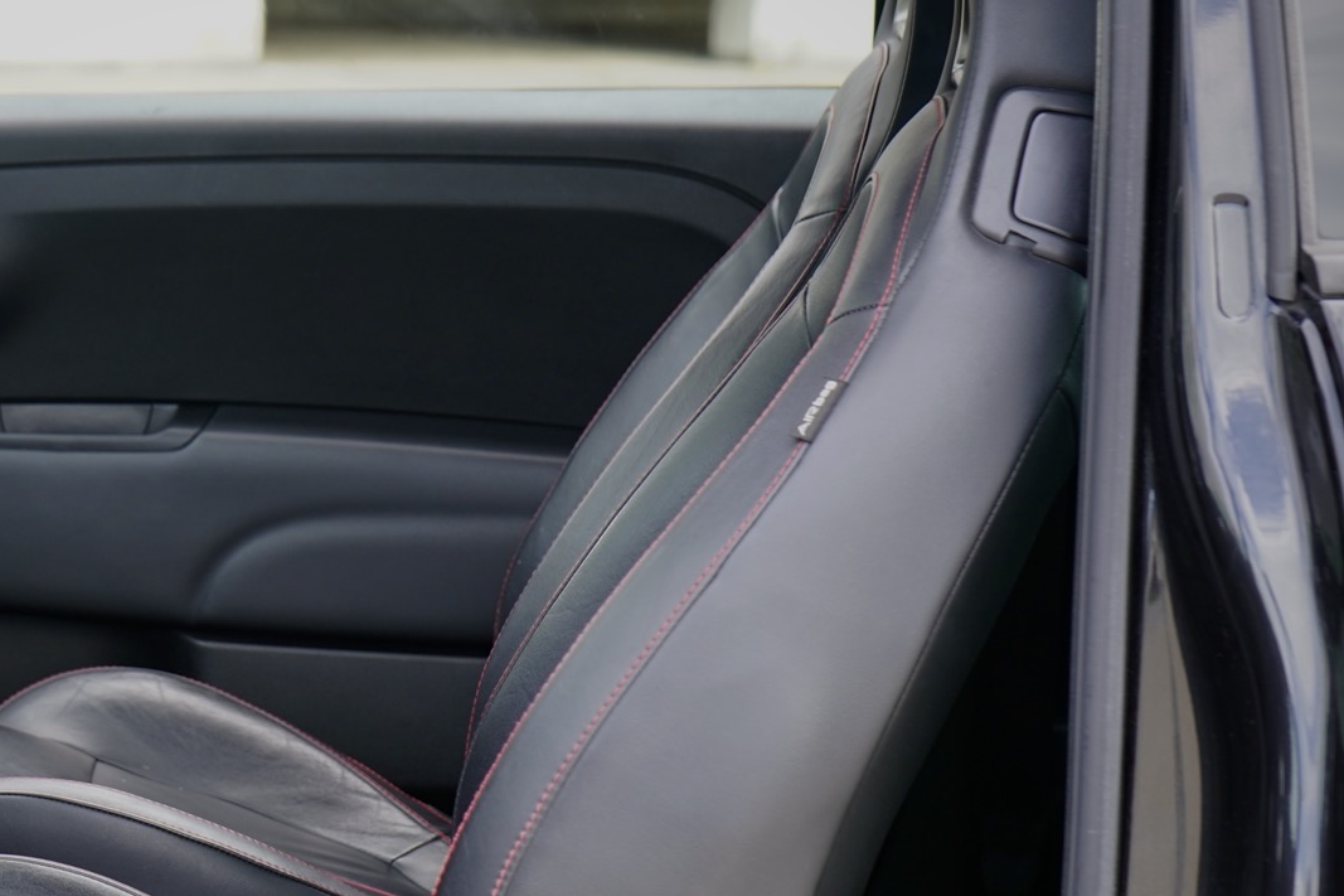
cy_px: 658
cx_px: 309
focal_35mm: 126
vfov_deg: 10.9
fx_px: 4703
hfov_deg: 16.2
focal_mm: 70
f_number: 5.6
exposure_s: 1/80
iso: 250
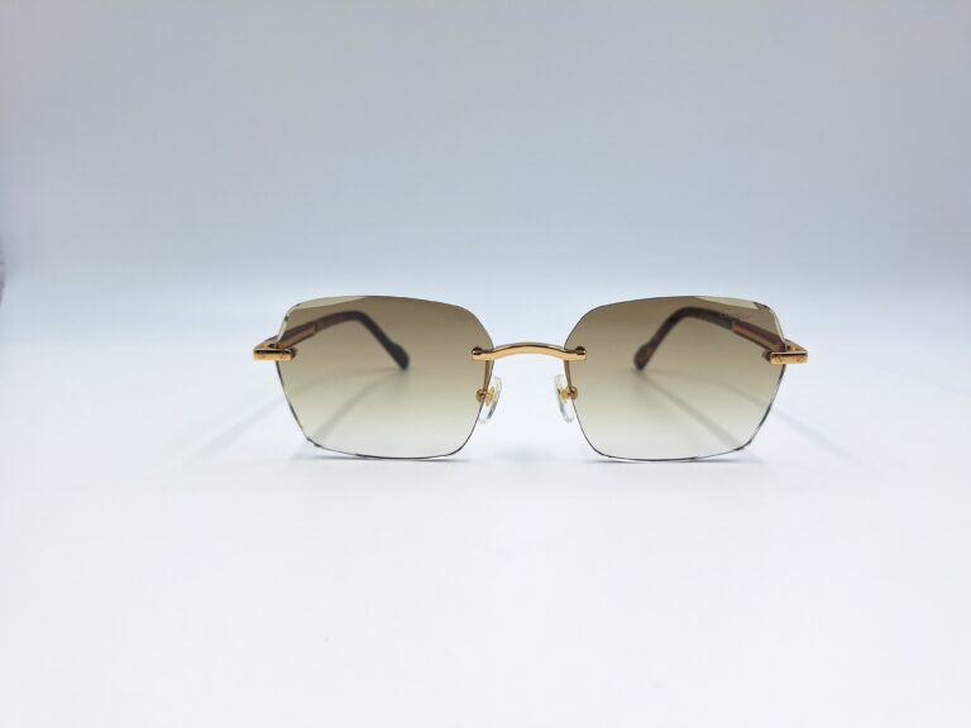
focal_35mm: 23
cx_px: 486
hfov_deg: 73.9
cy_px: 364
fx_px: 645
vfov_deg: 58.9
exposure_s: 1/137
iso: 40
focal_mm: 5.54
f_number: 1.8
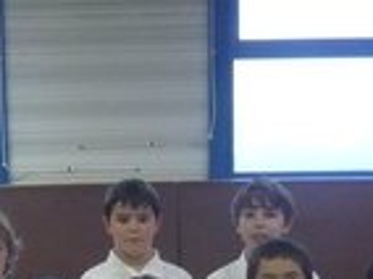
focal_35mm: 89
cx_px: 84
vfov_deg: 15.1
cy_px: 438
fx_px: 957
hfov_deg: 21.8
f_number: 2.8
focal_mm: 4.6
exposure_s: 1/30
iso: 320
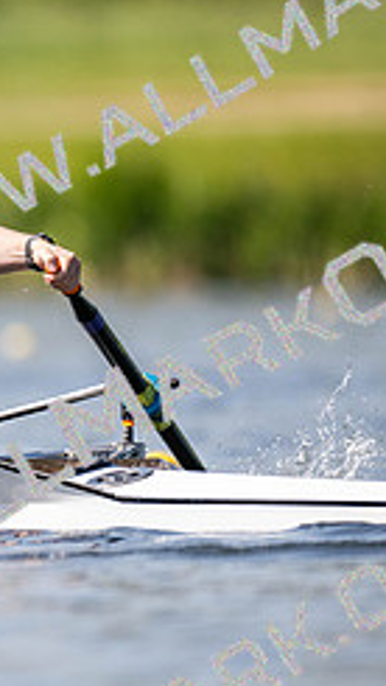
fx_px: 27011
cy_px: 346
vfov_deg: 1.5
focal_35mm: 1486
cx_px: -369
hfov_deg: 0.8
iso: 250
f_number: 4
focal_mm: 600
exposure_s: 1/2500
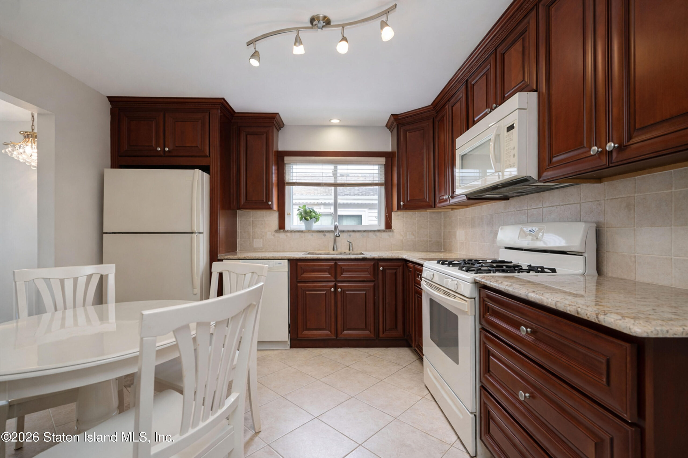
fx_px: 306
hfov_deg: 96.7
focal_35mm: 16
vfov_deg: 73.8
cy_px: 229
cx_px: 344
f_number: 4
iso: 64
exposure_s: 1/30
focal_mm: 16
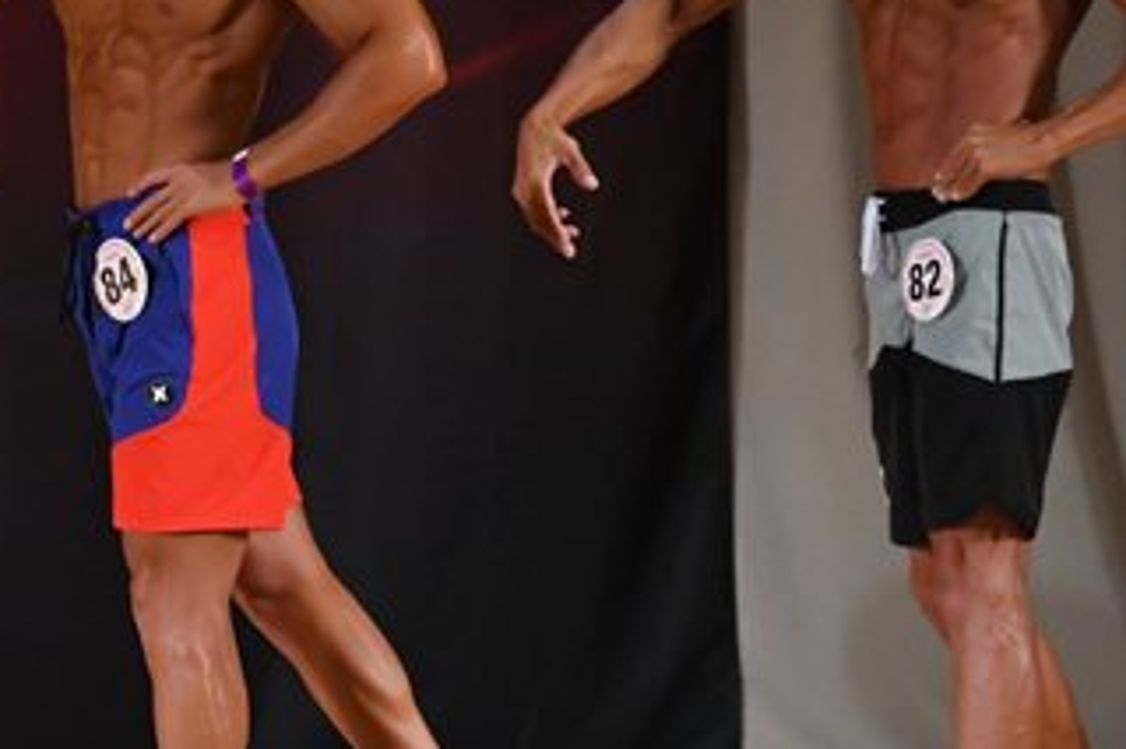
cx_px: 16
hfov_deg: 3.8
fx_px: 17037
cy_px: 207
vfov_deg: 2.5
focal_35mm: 545
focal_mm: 150
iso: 3200
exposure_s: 1/400
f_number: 5.6
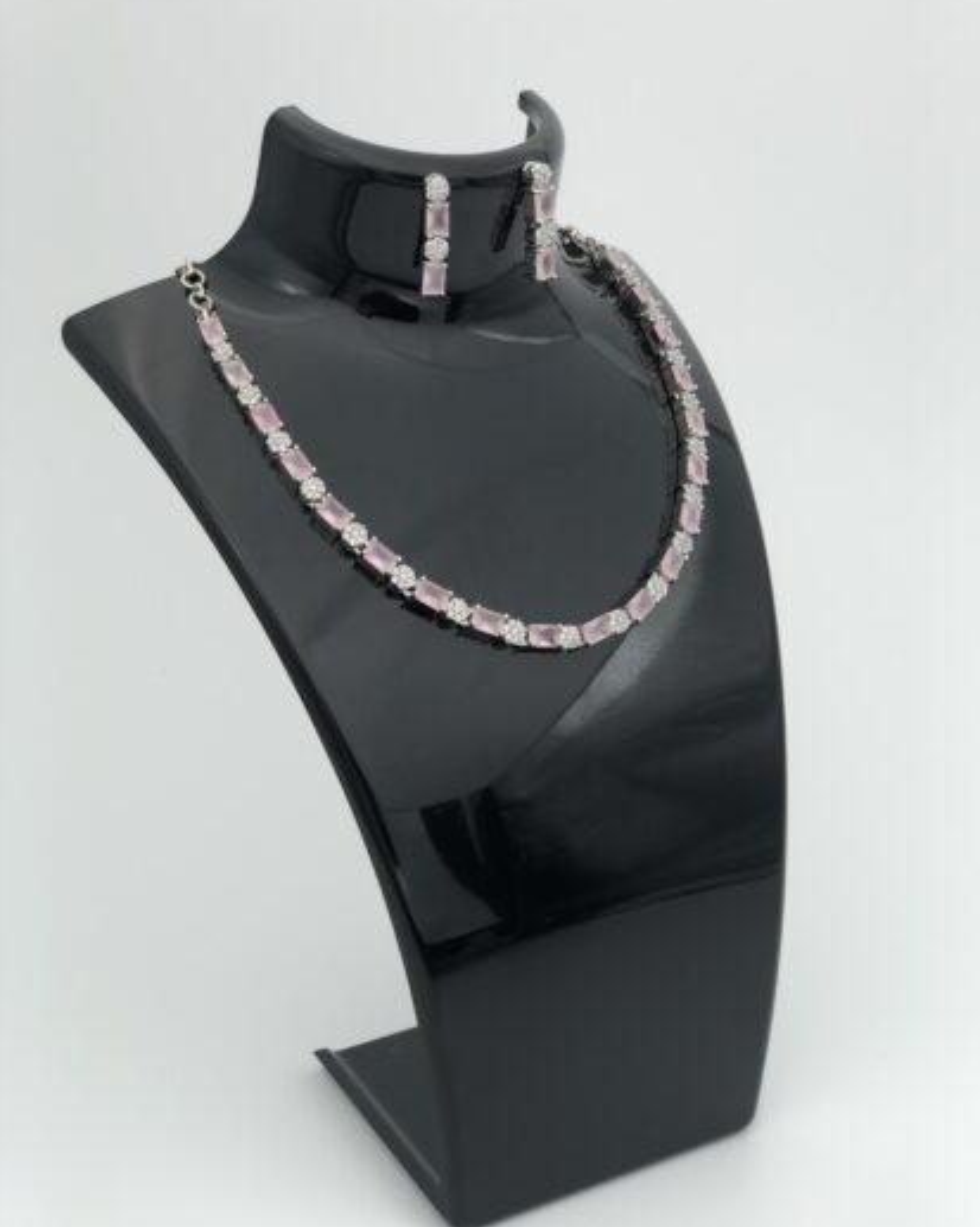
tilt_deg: -23.6
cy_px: 610
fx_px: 1996
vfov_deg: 34.2
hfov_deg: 27.6
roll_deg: -1.2
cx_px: 494
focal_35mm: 55
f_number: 2.4
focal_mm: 6
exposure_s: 1/118
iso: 16
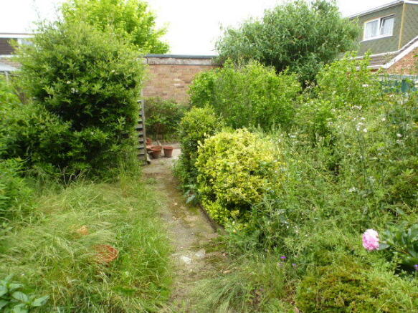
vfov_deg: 56.8
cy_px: 156
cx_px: 209
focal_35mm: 24
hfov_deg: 71.6
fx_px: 290
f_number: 3.5
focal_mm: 4.3
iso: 100
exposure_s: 1/125
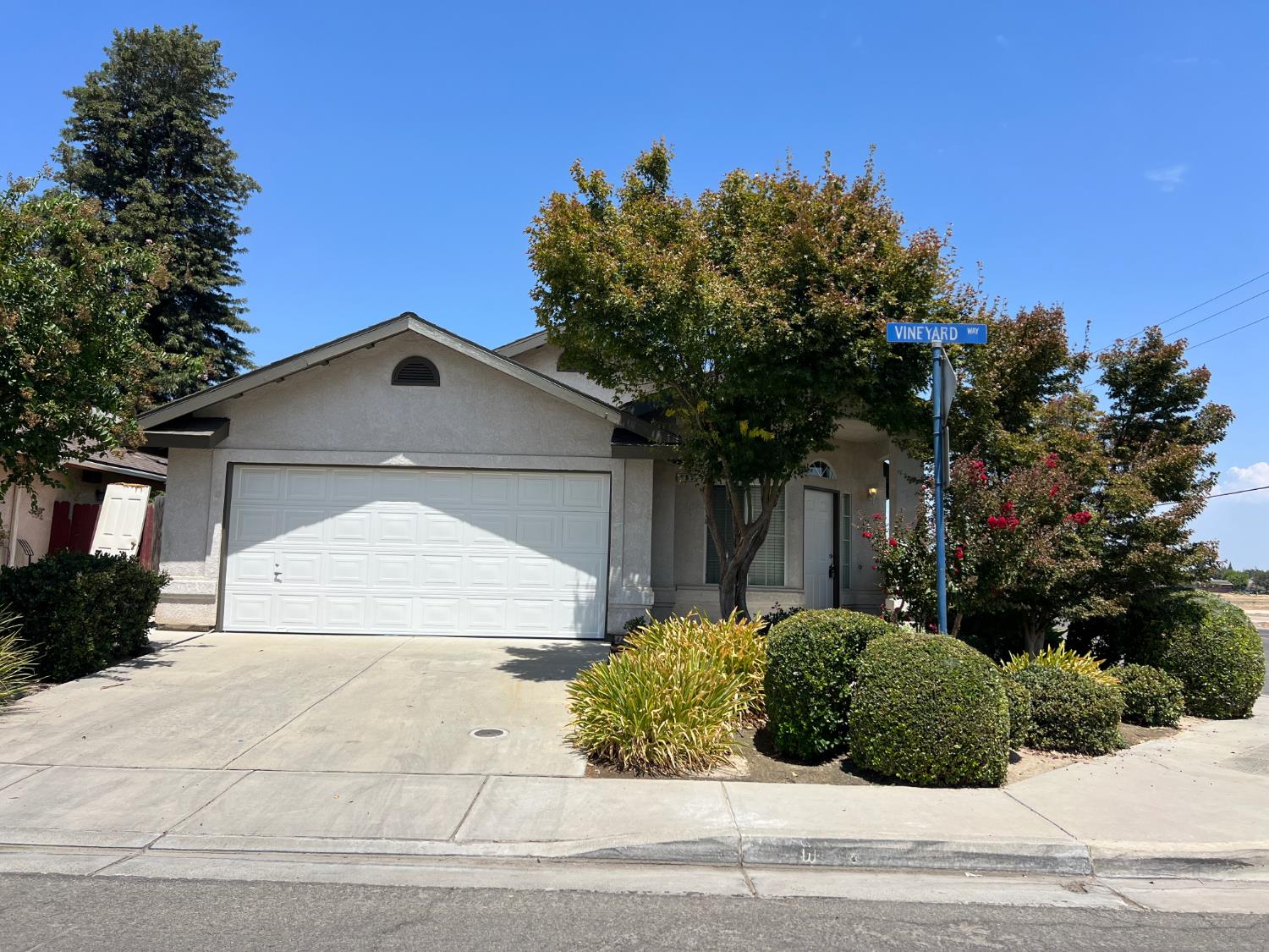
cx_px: 634
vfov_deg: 53.1
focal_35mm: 26
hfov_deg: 67.3
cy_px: 476
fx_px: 953
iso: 50
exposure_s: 1/5319
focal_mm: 5.7
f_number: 1.5
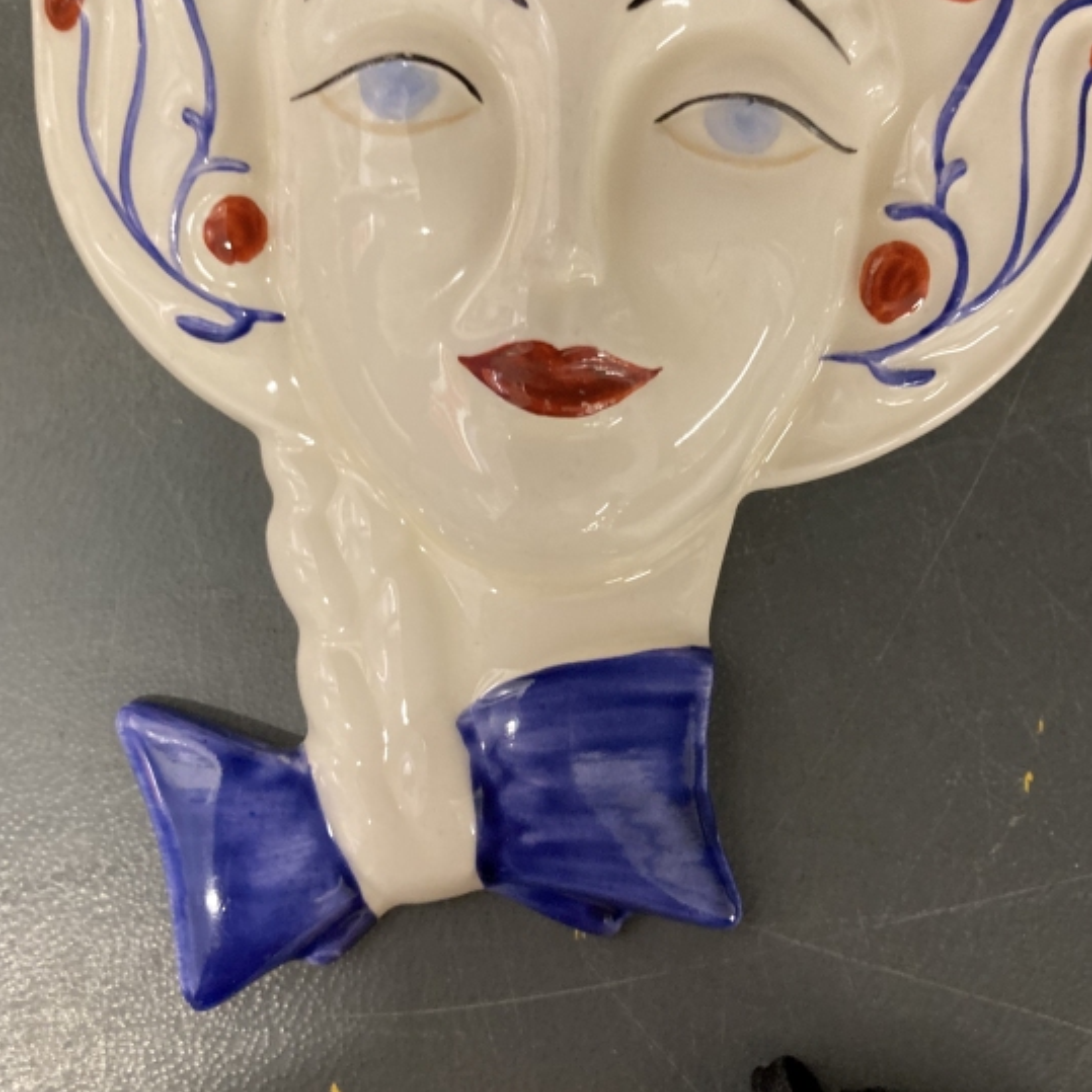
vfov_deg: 44.5
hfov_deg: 44.9
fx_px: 1321
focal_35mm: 37
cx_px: 552
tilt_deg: -79.5
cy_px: 397
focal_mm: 3.99
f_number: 1.8
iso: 160
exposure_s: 1/50
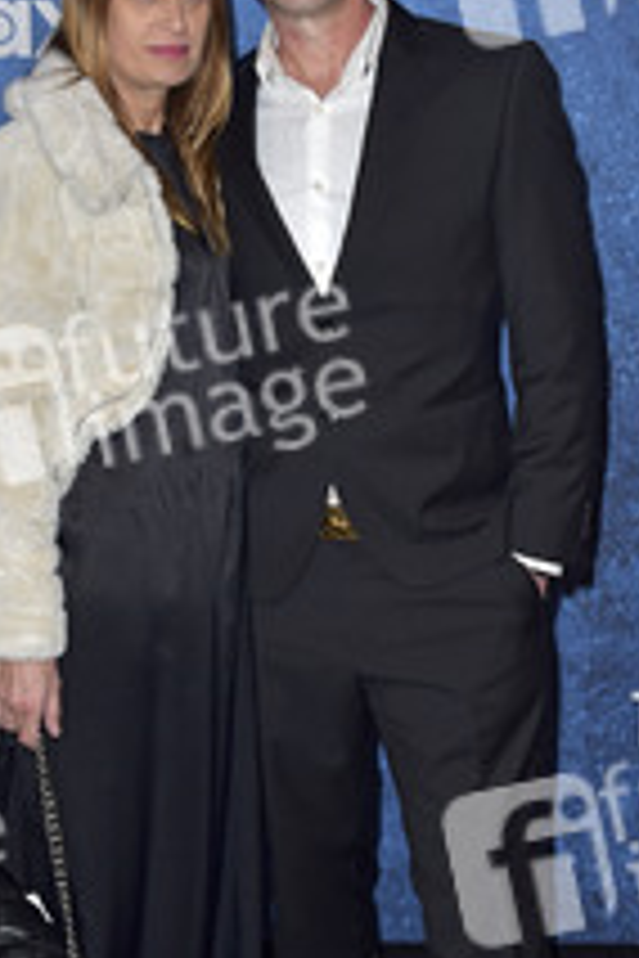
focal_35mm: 90
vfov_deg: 22.6
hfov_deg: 15.2
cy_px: 616
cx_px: 268
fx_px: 2396
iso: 320
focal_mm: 48
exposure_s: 1/250
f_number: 6.3
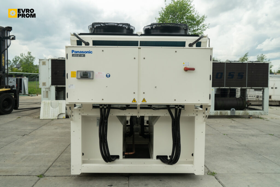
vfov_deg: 45.0
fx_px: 226
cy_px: 94
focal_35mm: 29
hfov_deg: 63.7
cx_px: 140
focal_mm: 29
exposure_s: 1/160
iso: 640
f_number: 9
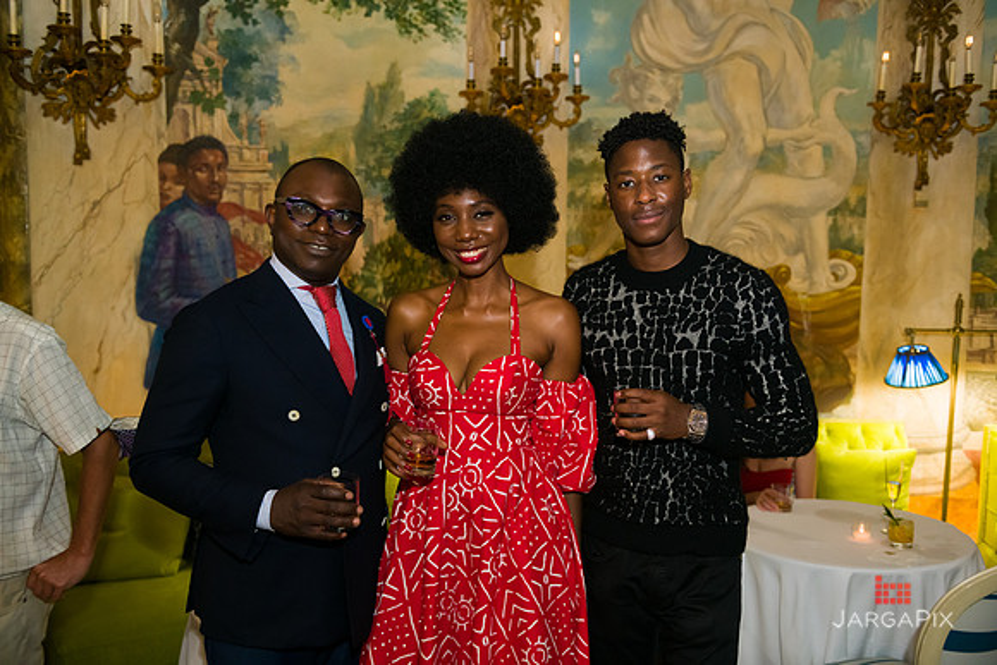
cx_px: 498
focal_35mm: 34
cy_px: 332
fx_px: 942
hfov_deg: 55.8
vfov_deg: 38.9
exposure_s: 1/125
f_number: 3.2
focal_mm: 34
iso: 1600
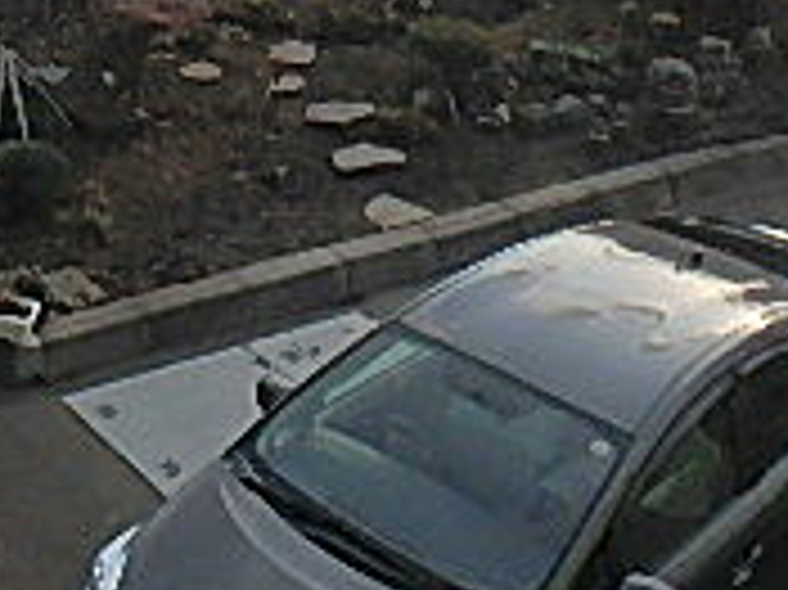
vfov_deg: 16.7
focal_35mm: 77
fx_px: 1752
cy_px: -378
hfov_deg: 24.4
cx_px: 41
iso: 125
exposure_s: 1/640
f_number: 6
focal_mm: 3.7
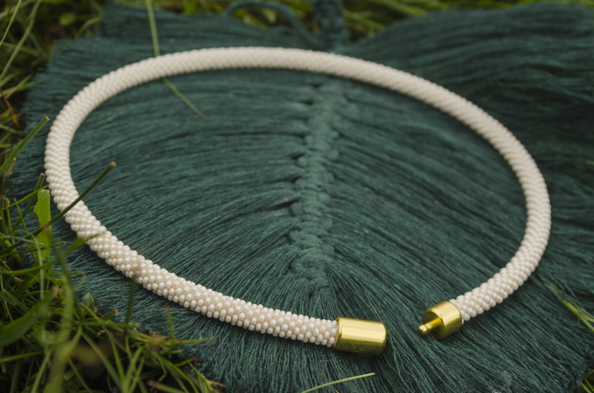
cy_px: 196
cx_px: 297
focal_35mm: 72
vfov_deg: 18.8
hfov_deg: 28.1
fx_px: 1186
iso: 100
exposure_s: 1/80
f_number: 8
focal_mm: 48
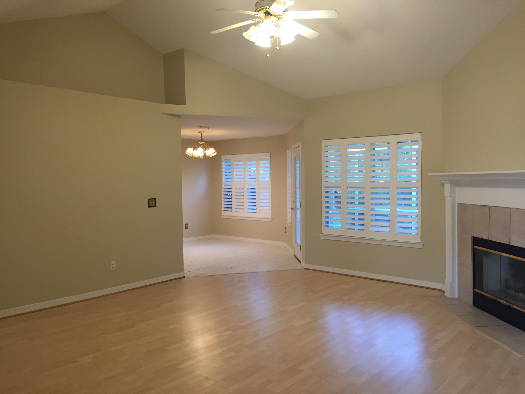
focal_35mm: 29
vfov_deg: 48.2
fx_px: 440
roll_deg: +0.0
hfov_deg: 61.7
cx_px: 262
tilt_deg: -2.7
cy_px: 197
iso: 64
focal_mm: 4.15
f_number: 2.2
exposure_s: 1/30
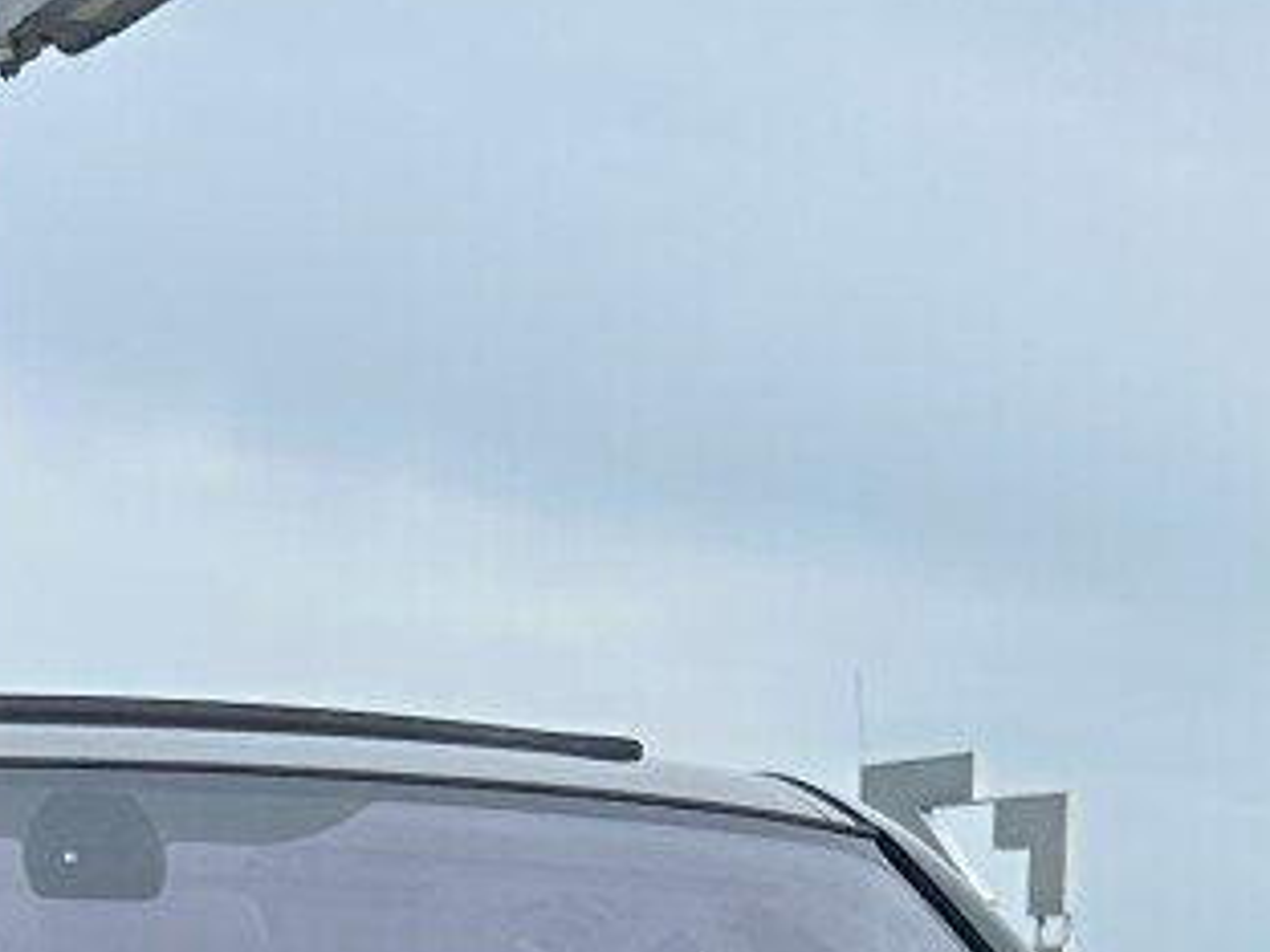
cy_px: 1422
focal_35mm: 150
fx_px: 5503
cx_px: 8
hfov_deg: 13.0
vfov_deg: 9.6
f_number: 1.78
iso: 80
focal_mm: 6.86
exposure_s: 1/1916
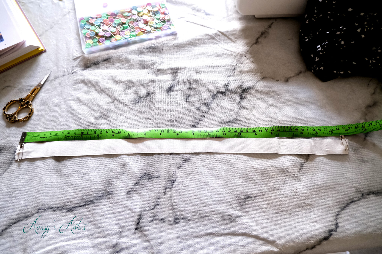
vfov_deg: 55.1
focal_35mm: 23
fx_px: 244
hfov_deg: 76.1
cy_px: 127
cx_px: 191
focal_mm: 15.6
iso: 1600
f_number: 3.5
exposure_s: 1/60
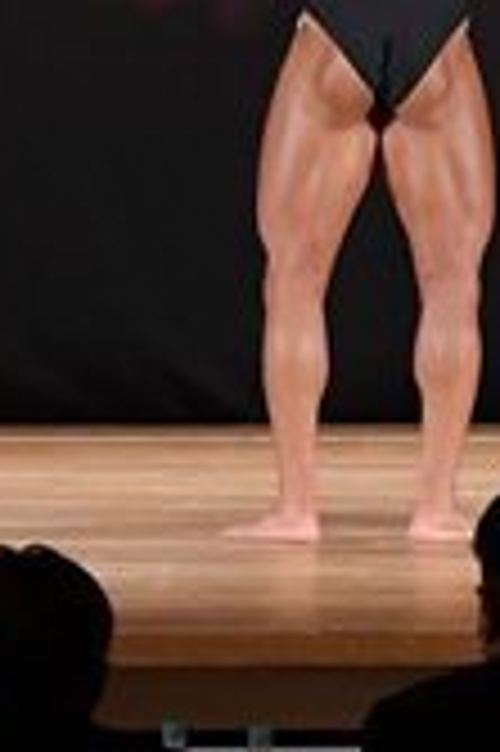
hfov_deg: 2.4
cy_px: -216
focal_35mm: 571
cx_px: 971
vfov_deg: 3.6
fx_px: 11920
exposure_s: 1/400
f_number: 5.6
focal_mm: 82
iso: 3200
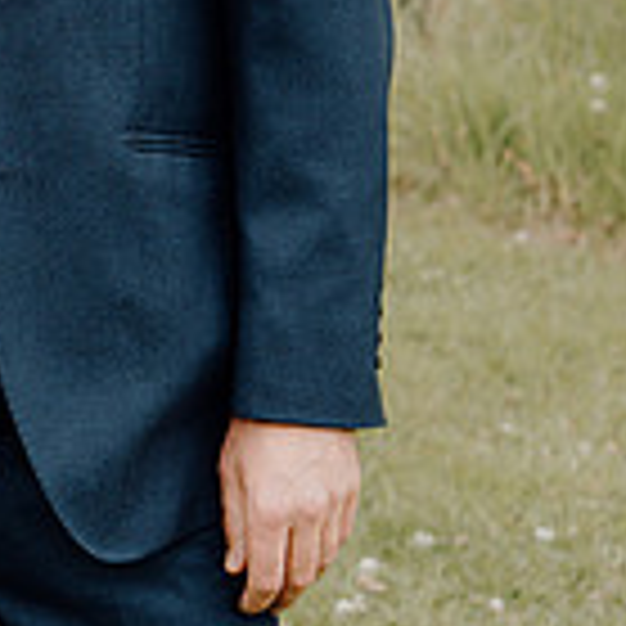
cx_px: -387
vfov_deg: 8.7
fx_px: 4051
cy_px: -151
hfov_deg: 8.6
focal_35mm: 198
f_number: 5
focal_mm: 56
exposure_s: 1/200
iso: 160
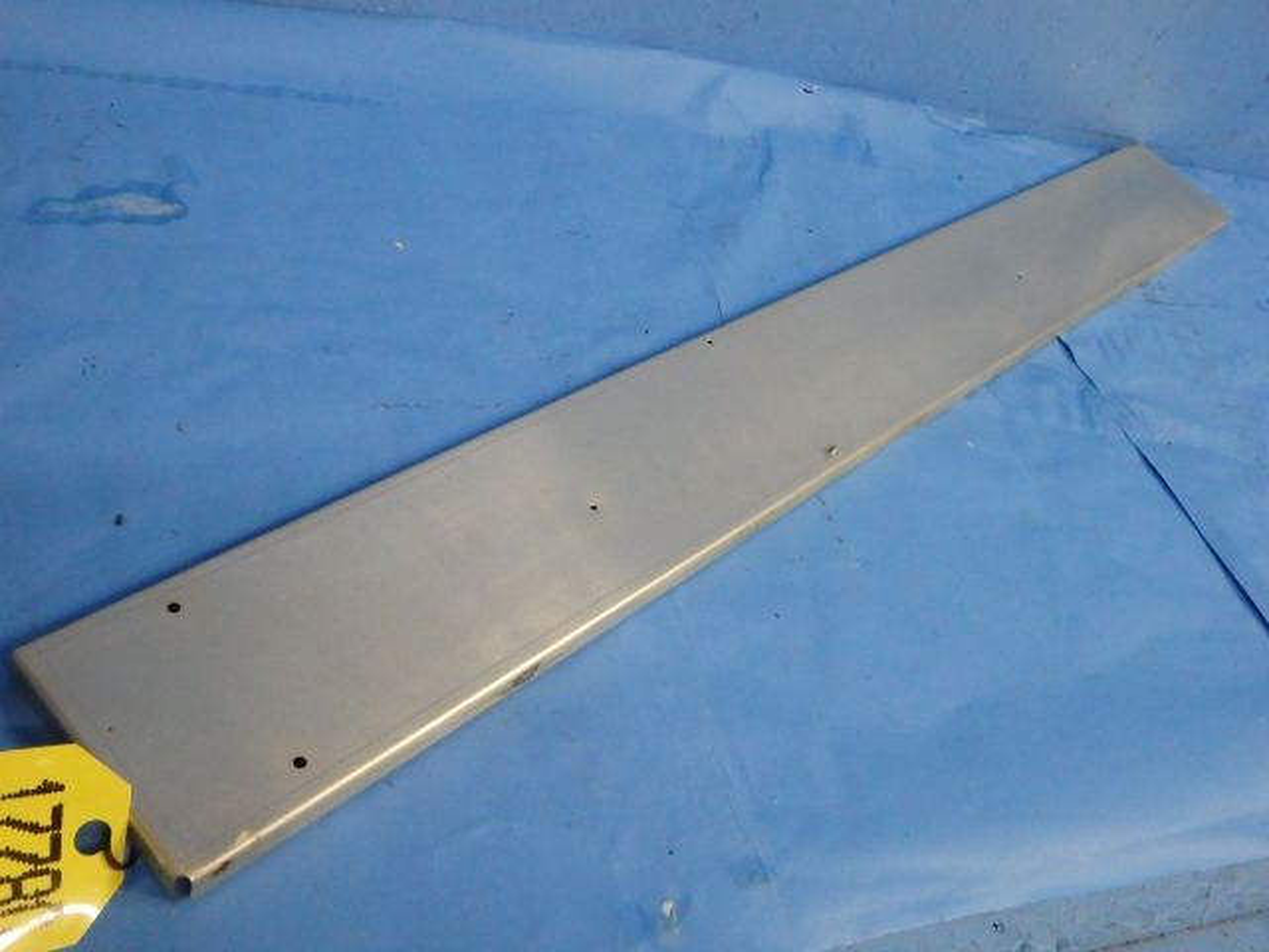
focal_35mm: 34
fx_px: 1246
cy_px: 476
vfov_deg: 41.8
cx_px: 634
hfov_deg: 54.0
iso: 1250
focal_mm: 6.1
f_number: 4.4
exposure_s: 1/30
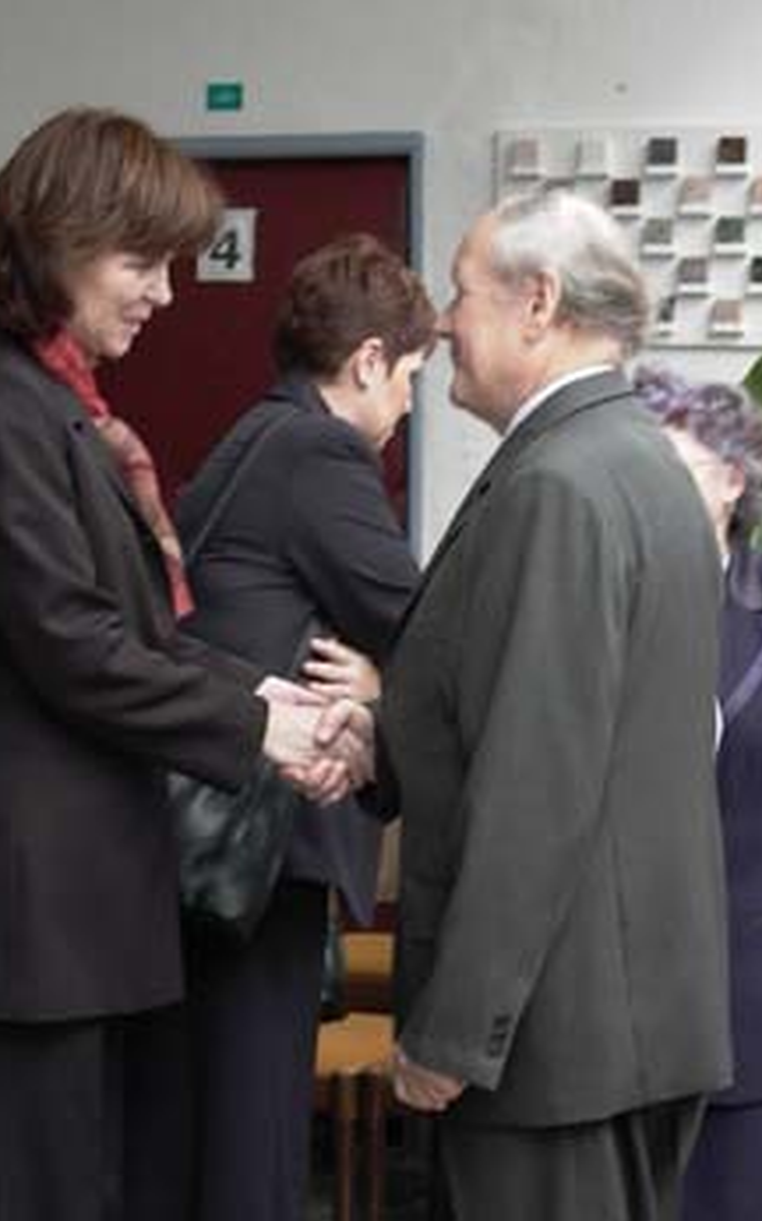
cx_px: 362
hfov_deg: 12.8
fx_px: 3392
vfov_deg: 20.4
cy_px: 607
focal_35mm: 102
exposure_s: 1/31.1
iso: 100
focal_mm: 20.05
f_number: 2.46
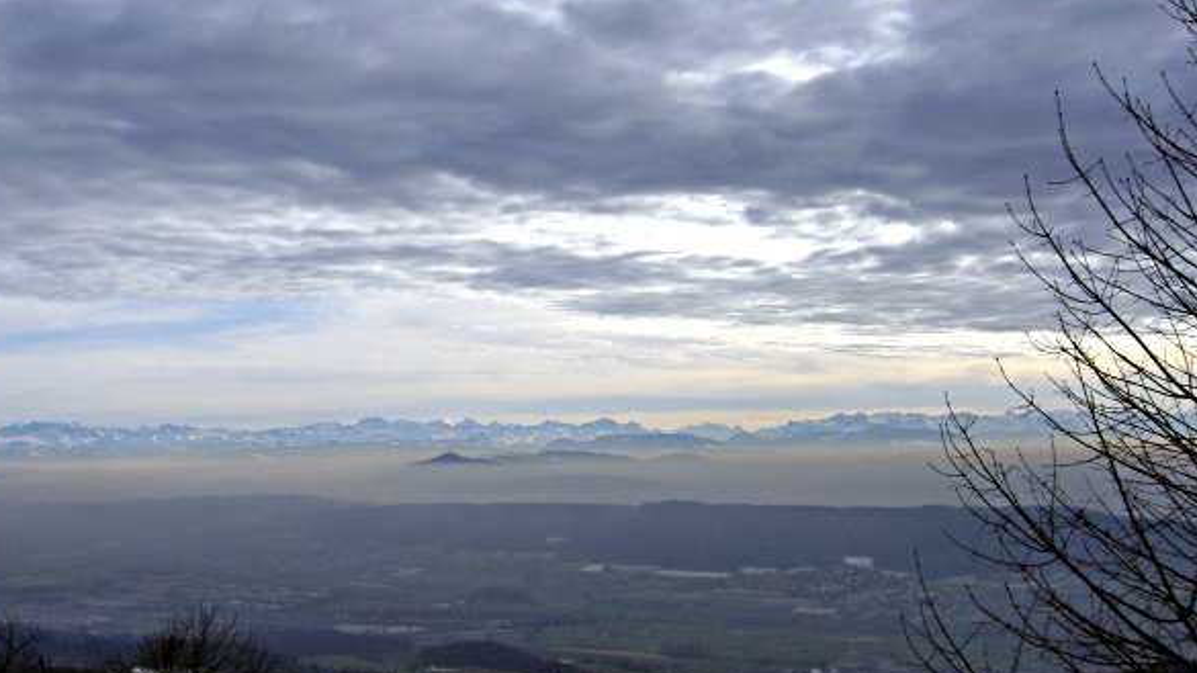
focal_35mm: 38
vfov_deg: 31.2
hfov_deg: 52.8
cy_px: 311
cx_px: 587
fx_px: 1206
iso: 50
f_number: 4.7
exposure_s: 1/800
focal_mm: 5.6
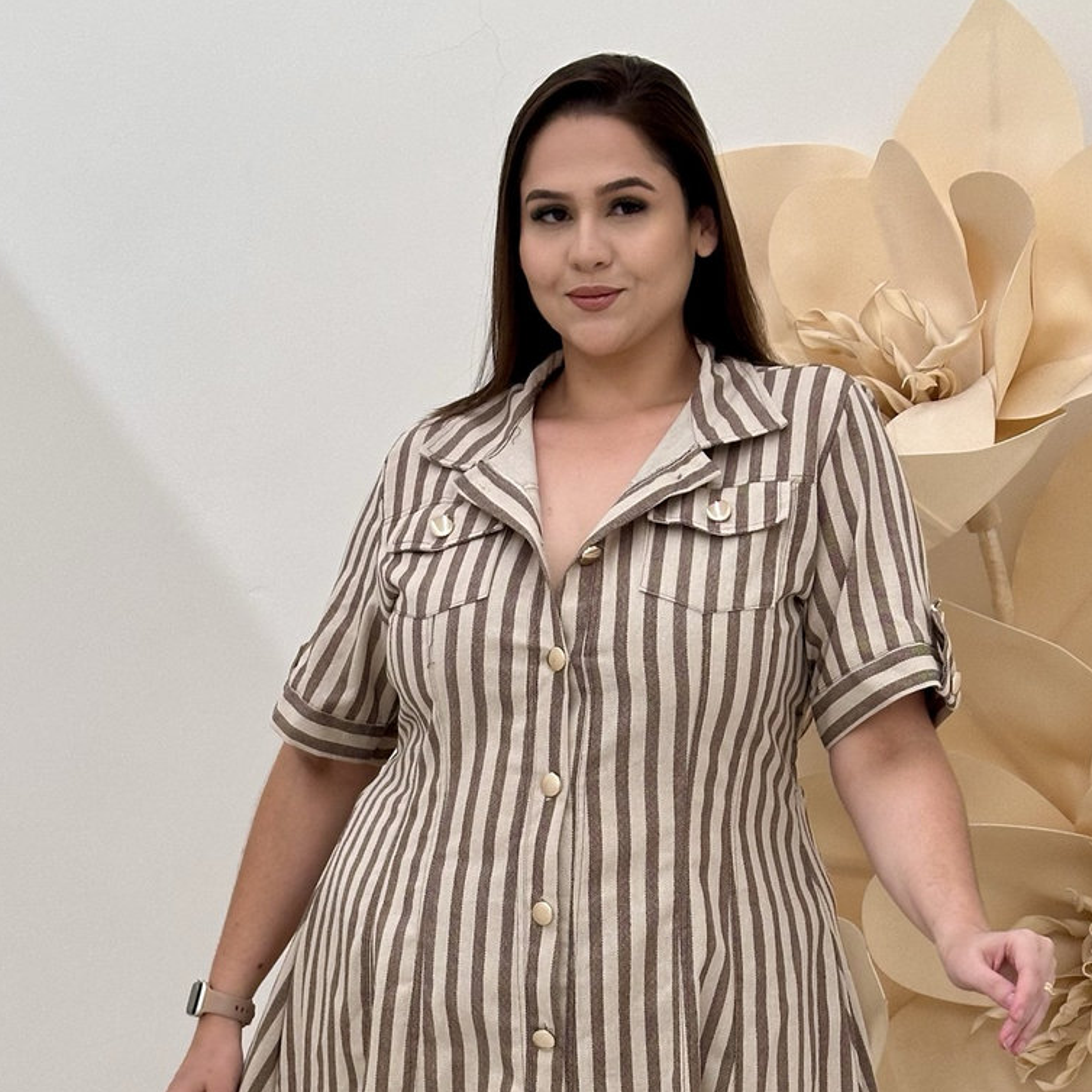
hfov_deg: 19.3
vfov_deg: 18.8
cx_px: 574
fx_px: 3212
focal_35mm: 90
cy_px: 1063
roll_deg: -1.4
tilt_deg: -11.6
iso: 100
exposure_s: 1/60
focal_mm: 6.86
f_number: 1.78
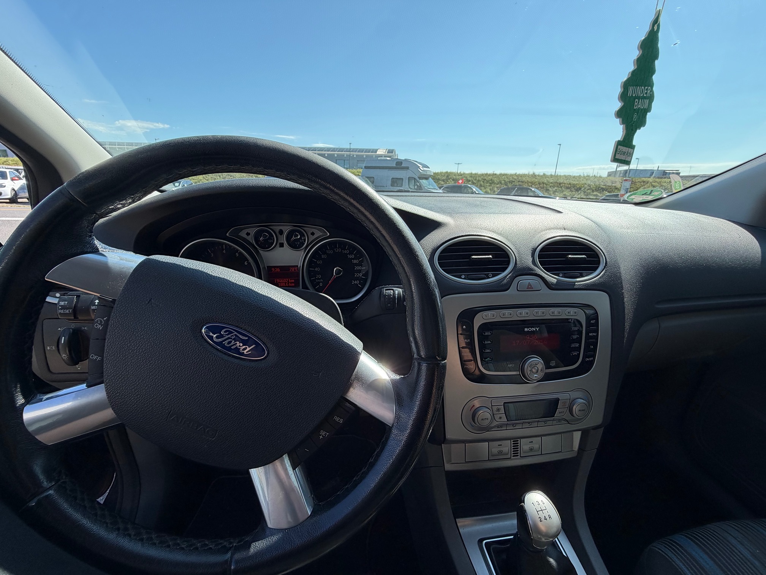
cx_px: 383
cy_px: 288
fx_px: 310
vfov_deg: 85.7
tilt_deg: -17.2
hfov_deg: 102.1
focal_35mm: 14
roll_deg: -2.0
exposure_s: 1/579
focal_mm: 2.22
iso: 40
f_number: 2.2
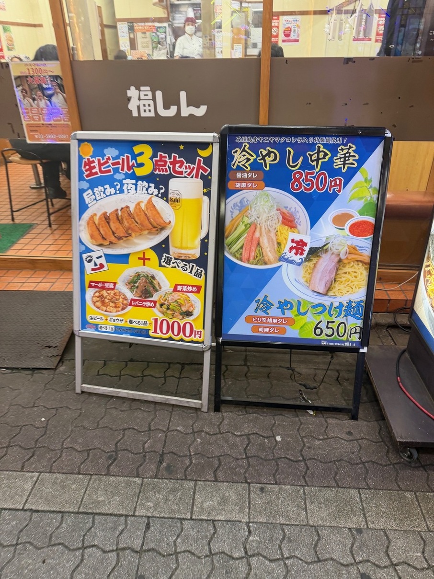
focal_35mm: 24
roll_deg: +2.9
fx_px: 401
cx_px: 217
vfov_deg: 71.6
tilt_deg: -34.8
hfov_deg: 56.8
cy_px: 290
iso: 125
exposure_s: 1/50
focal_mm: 6.76
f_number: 1.78
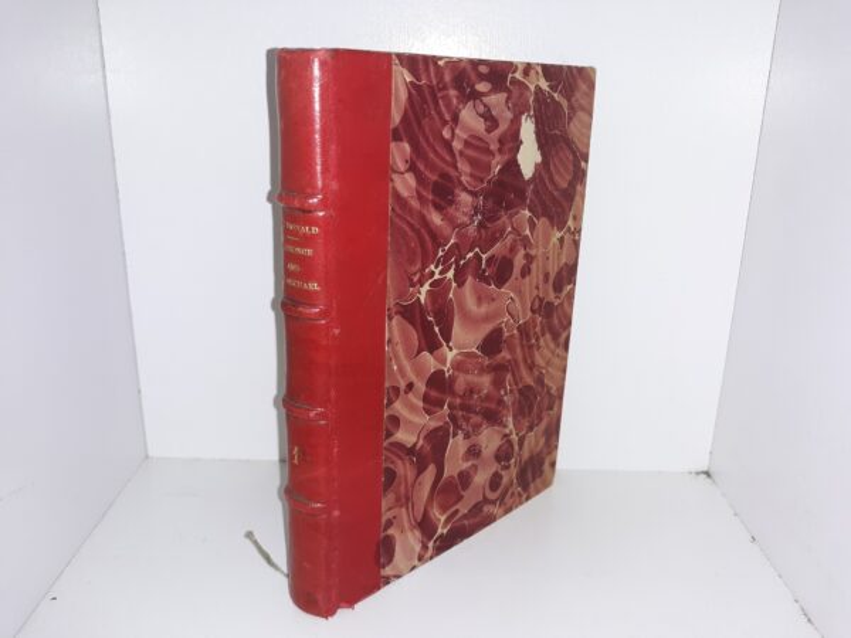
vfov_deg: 49.7
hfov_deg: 63.4
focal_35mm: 28
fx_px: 688
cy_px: 319
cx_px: 426
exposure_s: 1/136
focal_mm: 3.7
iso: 40
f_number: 1.7
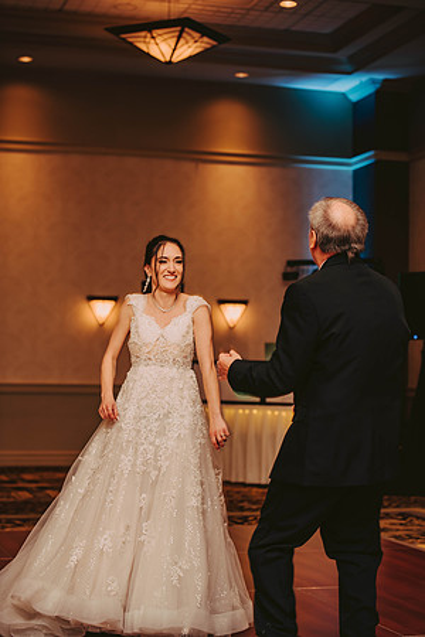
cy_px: 318
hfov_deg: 19.5
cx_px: 212
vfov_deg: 28.8
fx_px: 1239
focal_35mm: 70
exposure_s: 1/60
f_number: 2.8
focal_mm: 70
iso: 800
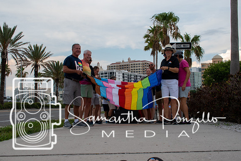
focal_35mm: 39
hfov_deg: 49.5
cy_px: 80
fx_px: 261
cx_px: 120
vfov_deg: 34.2
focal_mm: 26
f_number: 10
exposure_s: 1/250
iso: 400
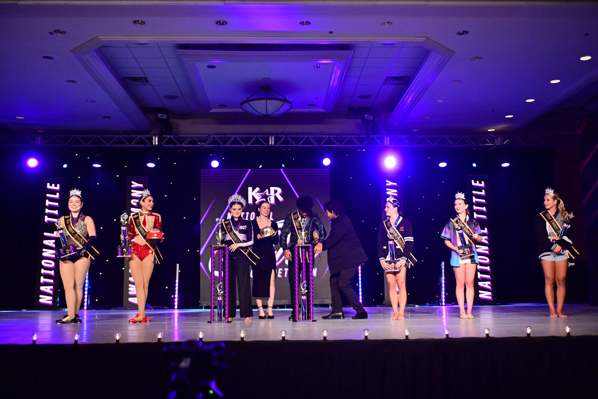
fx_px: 631
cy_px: 200
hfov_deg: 50.7
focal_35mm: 38
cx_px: 299
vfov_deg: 35.1
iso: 2500
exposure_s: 1/800
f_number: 2.8
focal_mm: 38
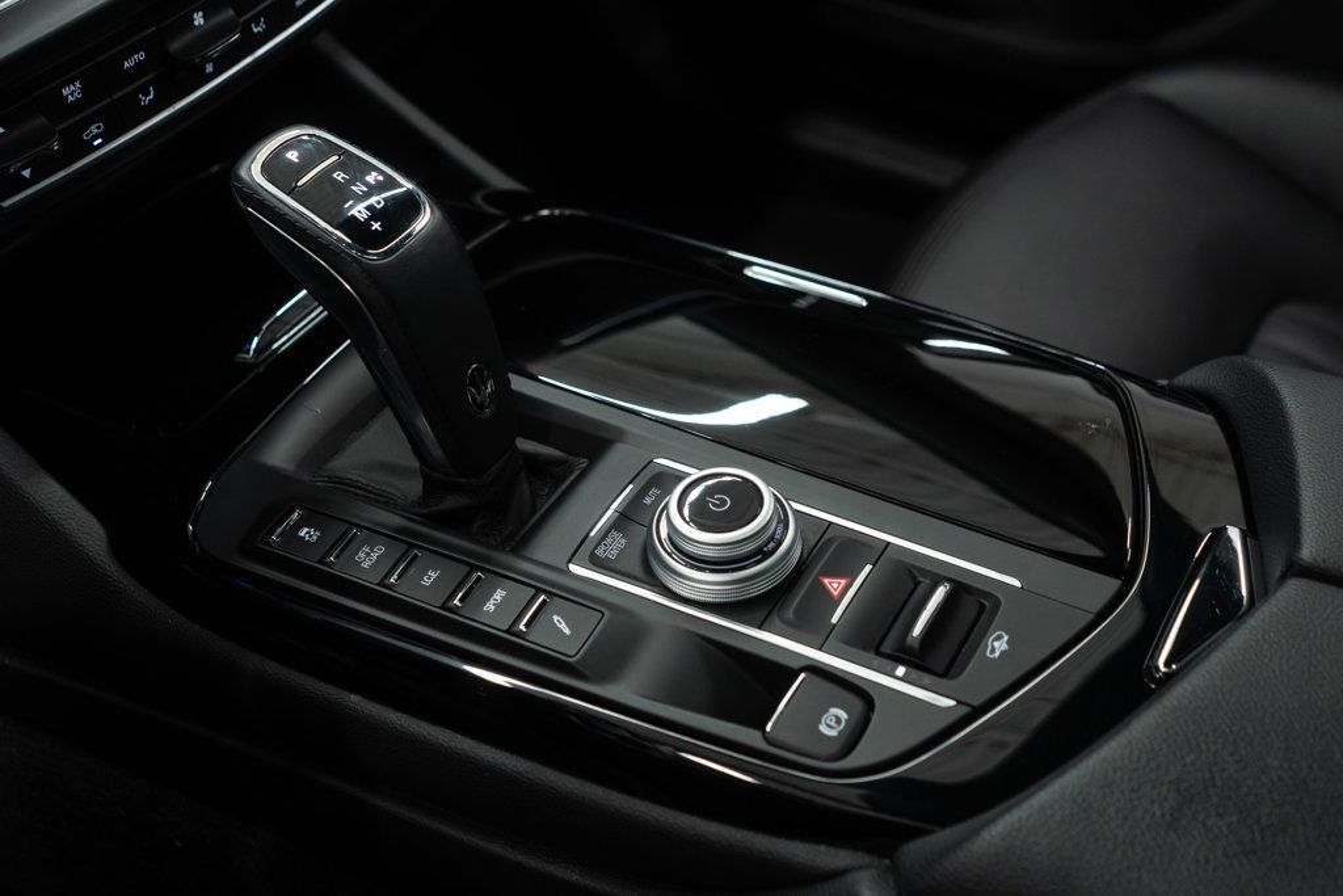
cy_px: 448
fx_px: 1567
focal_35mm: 42
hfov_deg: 46.4
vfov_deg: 31.9
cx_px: 672
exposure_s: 1/50
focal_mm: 28
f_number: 3.5
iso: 800
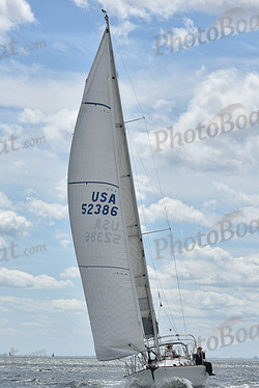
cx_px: 100
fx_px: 1702
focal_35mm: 158
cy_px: 194
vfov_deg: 13.0
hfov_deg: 8.7
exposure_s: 1/1600
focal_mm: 102
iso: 320
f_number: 9
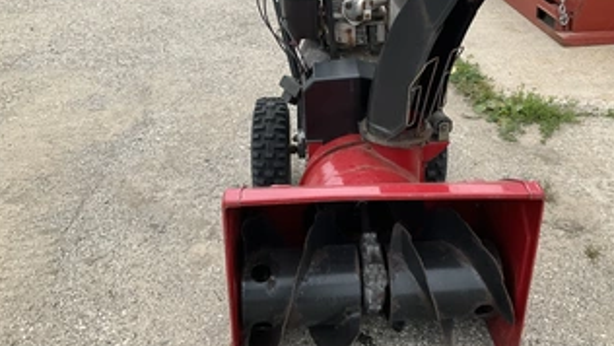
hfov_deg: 50.2
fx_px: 651
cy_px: 107
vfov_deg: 29.5
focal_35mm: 40
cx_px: 361
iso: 64
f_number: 1.8
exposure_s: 1/122
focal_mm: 3
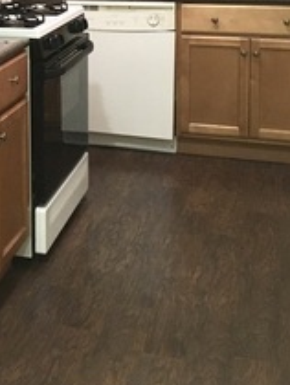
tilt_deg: -8.5
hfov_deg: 20.7
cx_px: 6
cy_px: 4
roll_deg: +0.4
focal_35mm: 69
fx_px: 769
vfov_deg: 26.7
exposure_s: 1/30
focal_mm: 4.15
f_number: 2.2
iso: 200
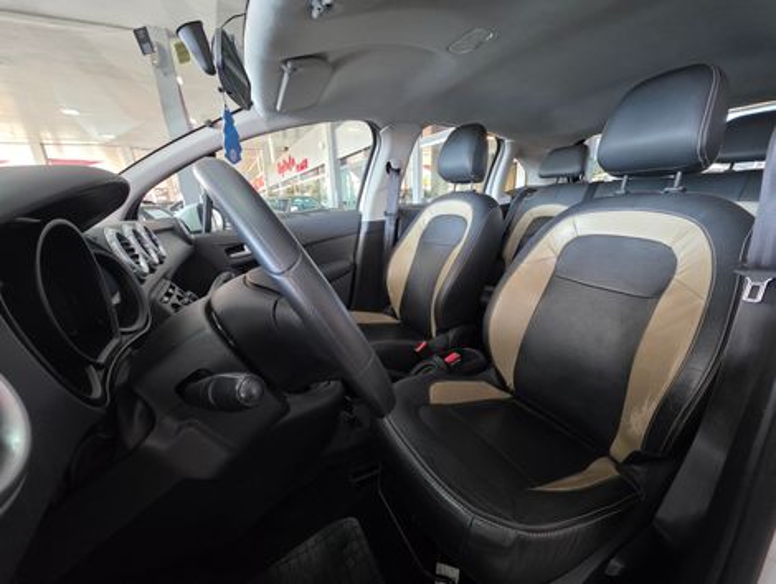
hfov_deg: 106.1
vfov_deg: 90.1
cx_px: 388
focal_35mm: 13
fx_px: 292
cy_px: 292
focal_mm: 2.2
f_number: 1.9
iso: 500
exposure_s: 1/60
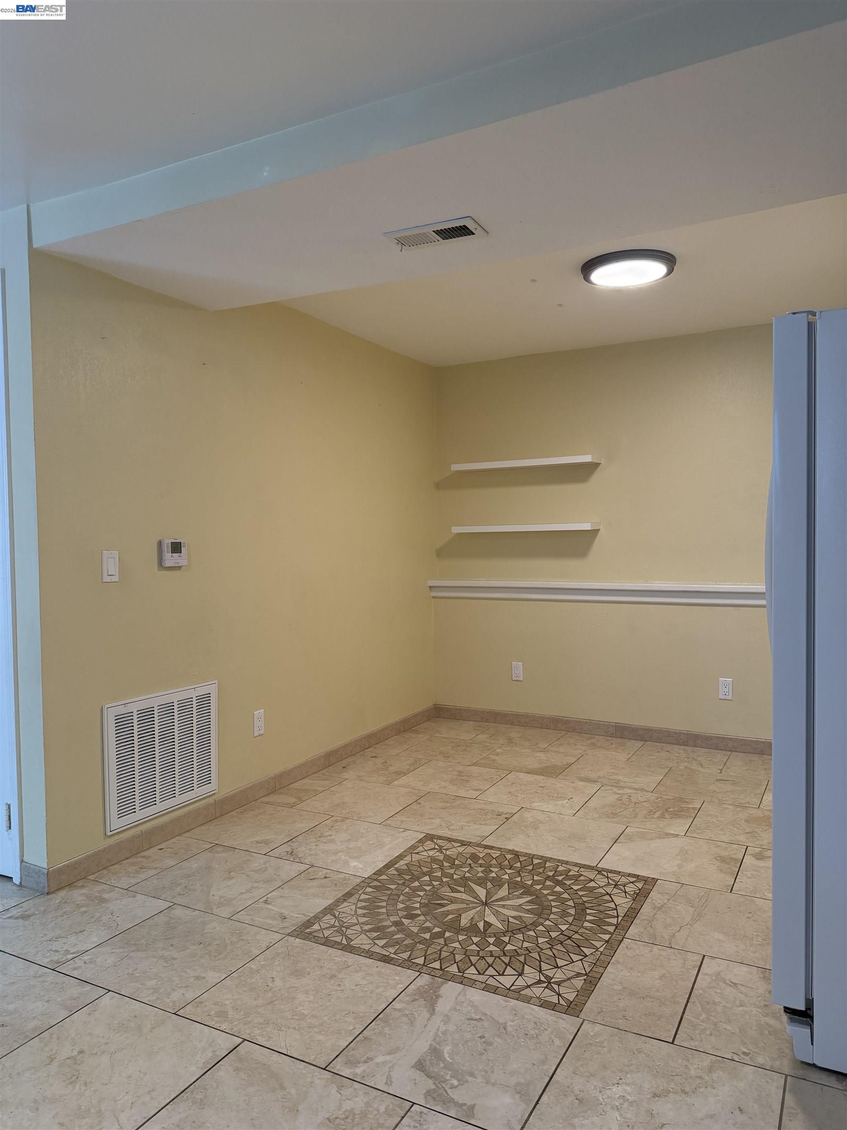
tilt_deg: -0.9
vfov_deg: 71.6
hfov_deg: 56.8
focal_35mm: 24
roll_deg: +0.9
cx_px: 424
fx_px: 783
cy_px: 565
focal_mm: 6.76
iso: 200
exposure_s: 1/130
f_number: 1.78
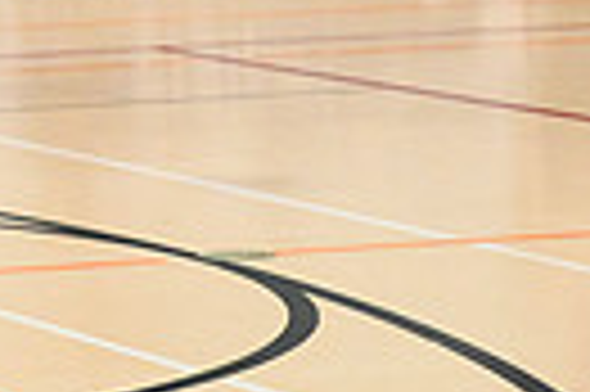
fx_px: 5091
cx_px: -509
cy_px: -385
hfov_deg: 6.5
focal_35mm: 311
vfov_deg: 4.4
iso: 20000
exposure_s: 1/1000
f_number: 3.5
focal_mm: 70
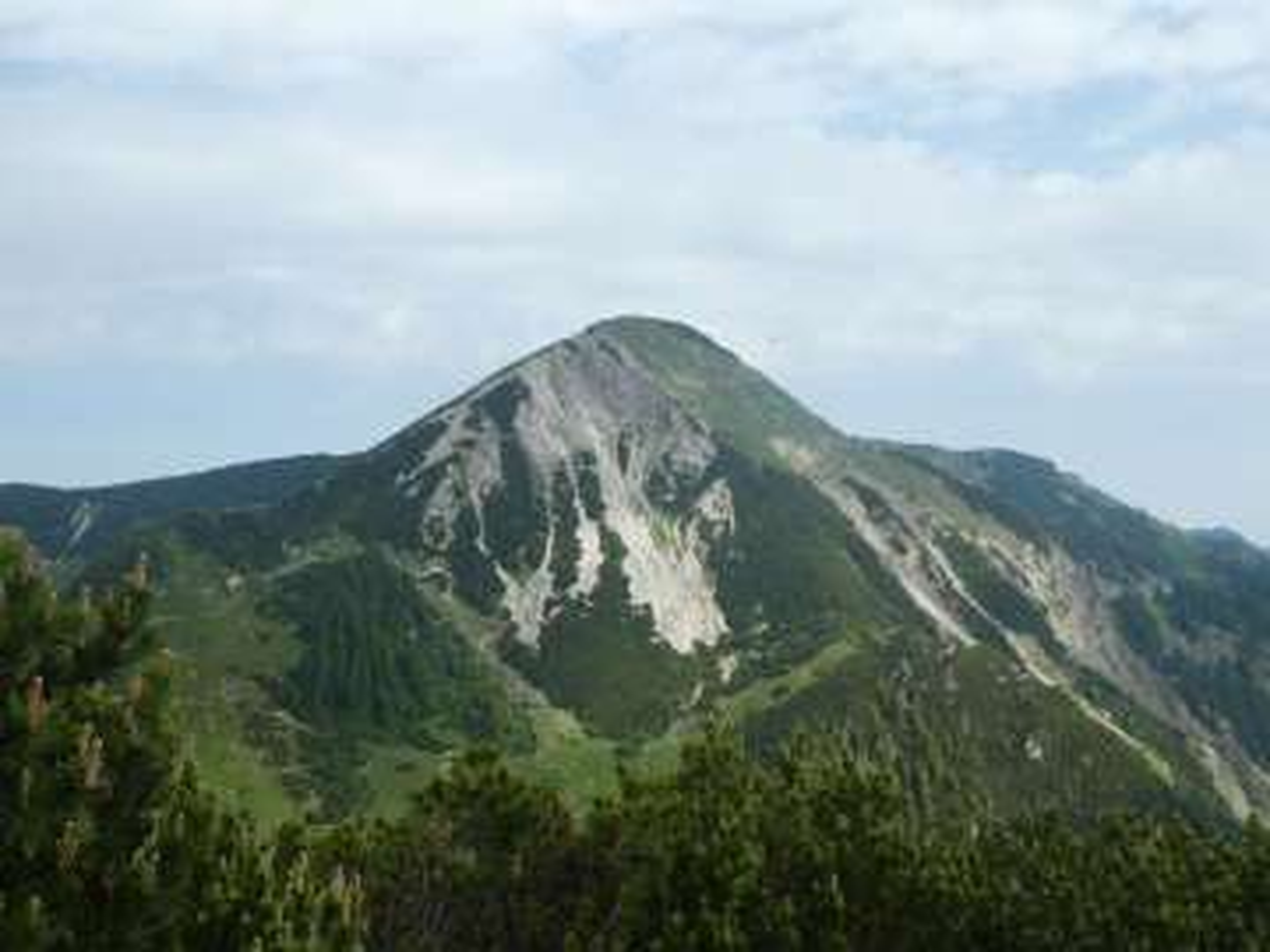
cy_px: 476
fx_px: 1468
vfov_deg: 36.0
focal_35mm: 40
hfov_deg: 46.8
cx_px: 635
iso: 80
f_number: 3.8
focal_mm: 7.2
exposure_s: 1/500
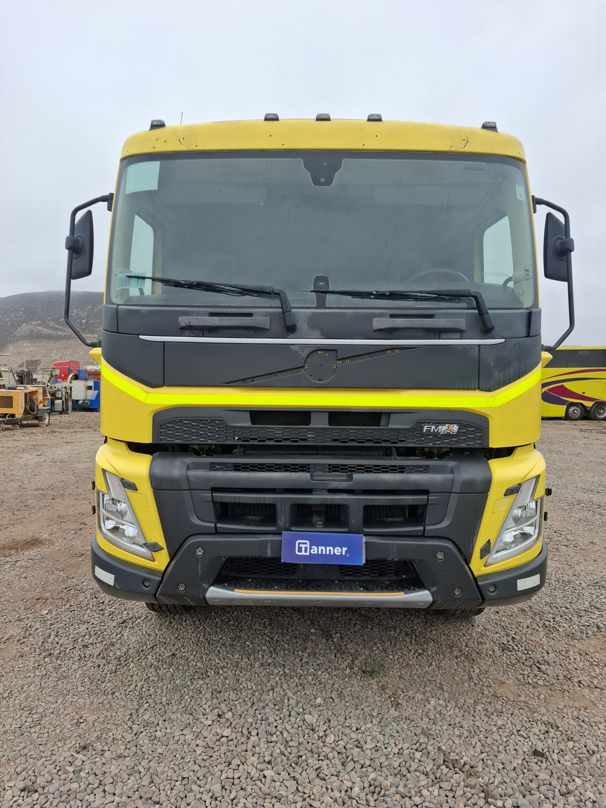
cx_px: 303
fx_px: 537
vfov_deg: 73.9
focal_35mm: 23
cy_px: 404
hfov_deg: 58.9
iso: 50
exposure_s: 1/2045
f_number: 1.8
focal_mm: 5.54
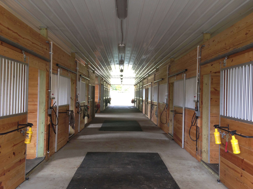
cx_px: 126
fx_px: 241
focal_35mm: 33
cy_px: 94
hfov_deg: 55.4
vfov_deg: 42.9
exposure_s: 1/20
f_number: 2.4
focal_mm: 4.13
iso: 64
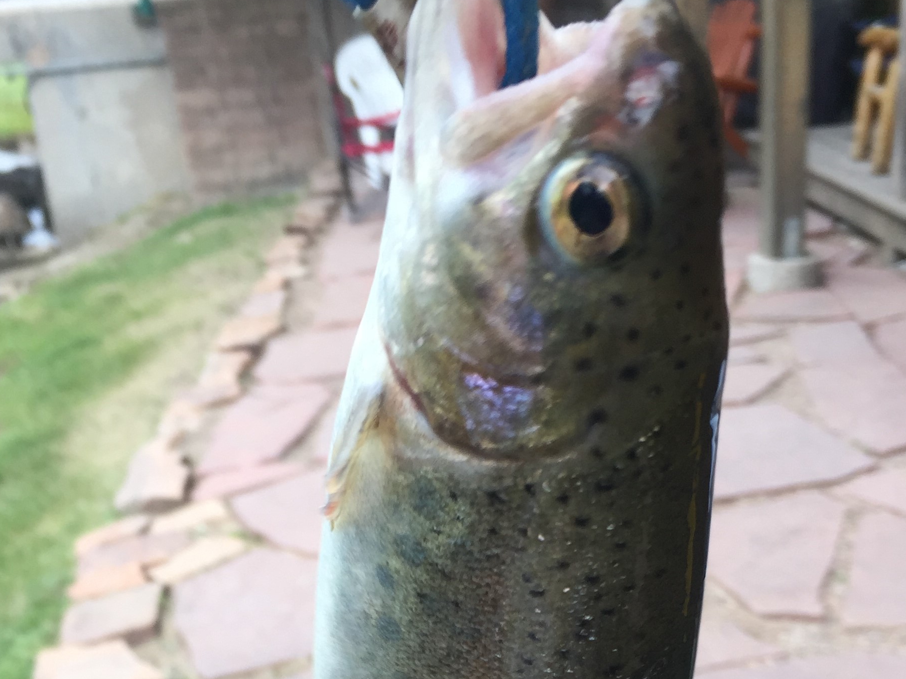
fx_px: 1021
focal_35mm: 39
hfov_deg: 47.7
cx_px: 518
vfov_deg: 36.8
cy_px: 329
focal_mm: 4.15
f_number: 2.2
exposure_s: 1/60
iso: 32
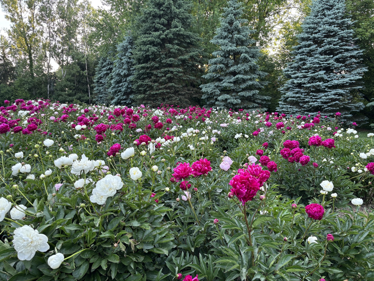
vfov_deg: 53.1
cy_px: 140
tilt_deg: -7.4
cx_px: 187
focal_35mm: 26
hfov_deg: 67.3
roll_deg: +0.1
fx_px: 281
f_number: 1.6
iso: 50
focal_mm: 5.96
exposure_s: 1/121
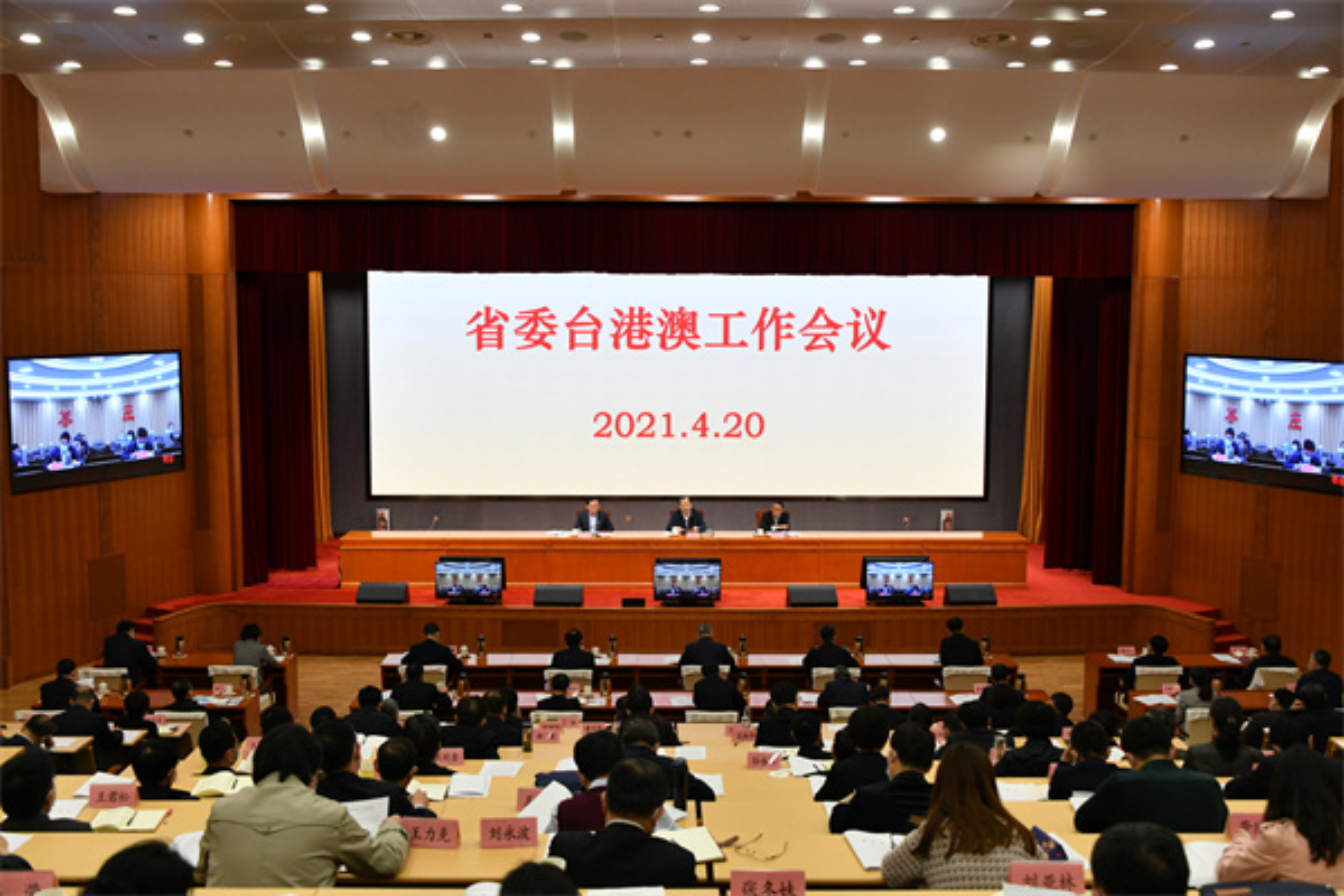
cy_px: 448
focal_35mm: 38
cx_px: 672
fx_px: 1419
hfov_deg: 50.7
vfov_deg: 35.1
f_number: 6.3
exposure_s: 1/160
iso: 1600
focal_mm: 38
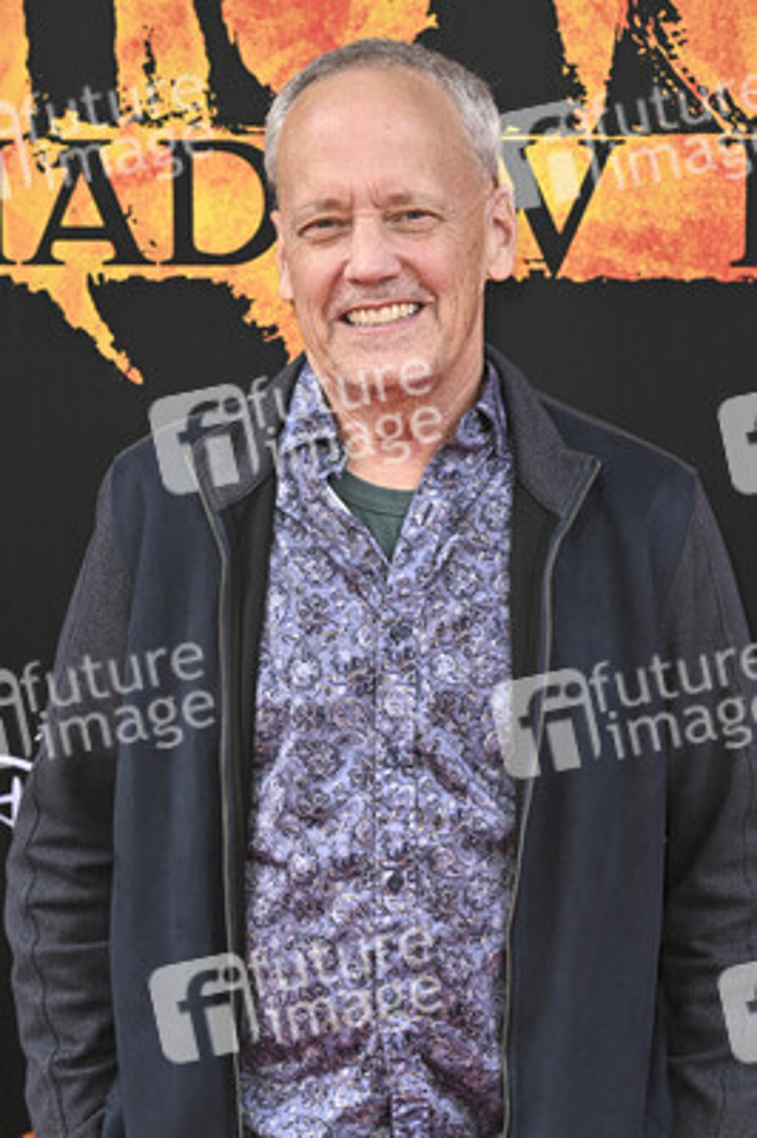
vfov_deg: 22.9
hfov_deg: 15.3
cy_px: 569
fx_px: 2812
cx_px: 378
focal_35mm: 89
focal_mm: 89
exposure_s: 1/320
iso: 640
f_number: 6.3
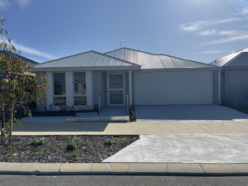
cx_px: 124
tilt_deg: -0.9
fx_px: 186
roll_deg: +1.2
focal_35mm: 26
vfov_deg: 53.1
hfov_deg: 67.3
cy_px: 93
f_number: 1.6
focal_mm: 5.1
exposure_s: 1/8403
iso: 50
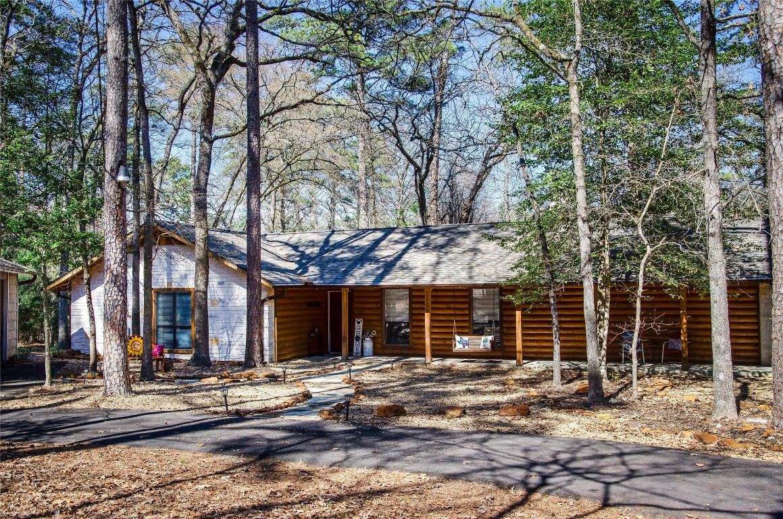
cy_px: 260
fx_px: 781
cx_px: 392
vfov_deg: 36.7
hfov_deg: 53.2
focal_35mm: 36
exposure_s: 1/180
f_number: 6.7
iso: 100
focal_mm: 24
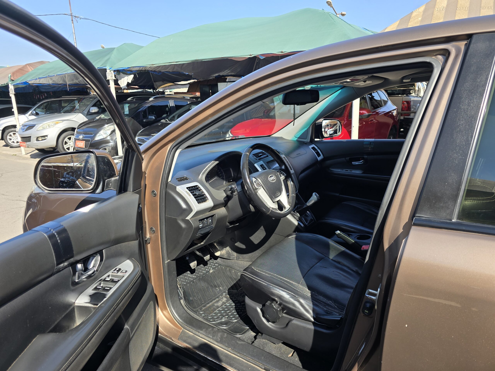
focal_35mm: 23
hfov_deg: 73.9
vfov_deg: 58.9
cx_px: 248
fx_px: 329
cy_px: 186
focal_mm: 6.3
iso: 12
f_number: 1.7
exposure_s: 1/330
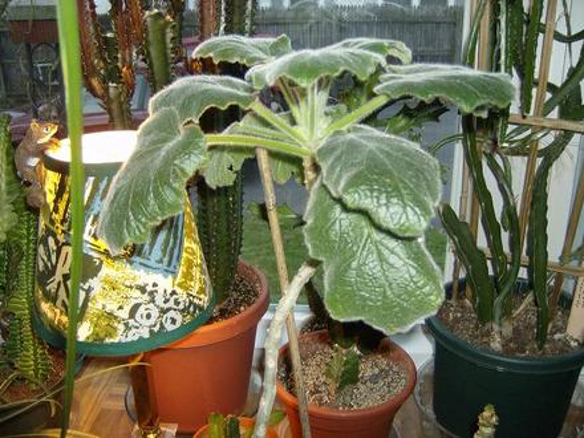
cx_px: 292
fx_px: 607
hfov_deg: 51.4
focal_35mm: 36
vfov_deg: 39.7
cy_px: 219
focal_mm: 6
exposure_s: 1/60
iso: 200
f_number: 2.8
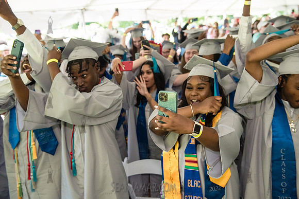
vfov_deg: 33.7
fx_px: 329
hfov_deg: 48.9
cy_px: 100
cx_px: 153
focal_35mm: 40
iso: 2500
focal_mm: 38
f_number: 4
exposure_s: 1/800
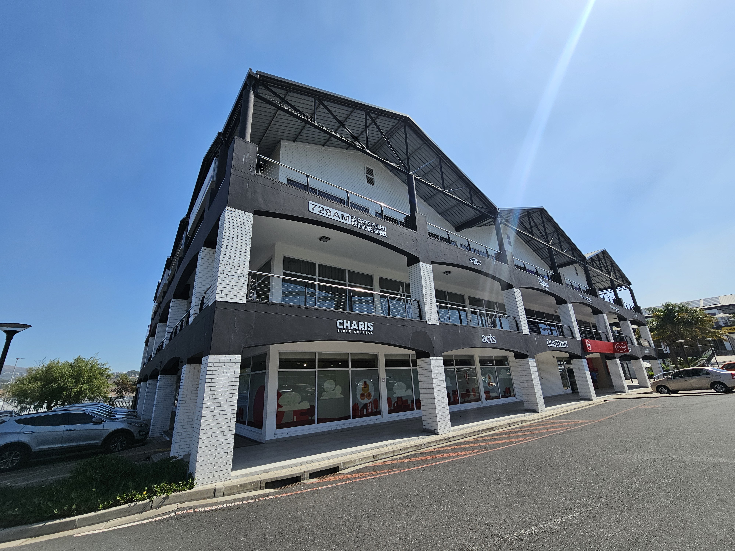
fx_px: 276
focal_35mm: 13
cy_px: 276
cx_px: 368
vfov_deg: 89.9
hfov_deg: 106.2
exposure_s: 1/2812
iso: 50
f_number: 2.2
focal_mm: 2.2
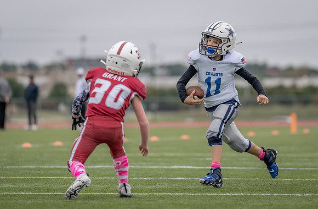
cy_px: 92
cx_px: 204
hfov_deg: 5.7
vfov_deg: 3.7
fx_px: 3197
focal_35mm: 364
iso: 200
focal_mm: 200
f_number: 2.8
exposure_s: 1/1250
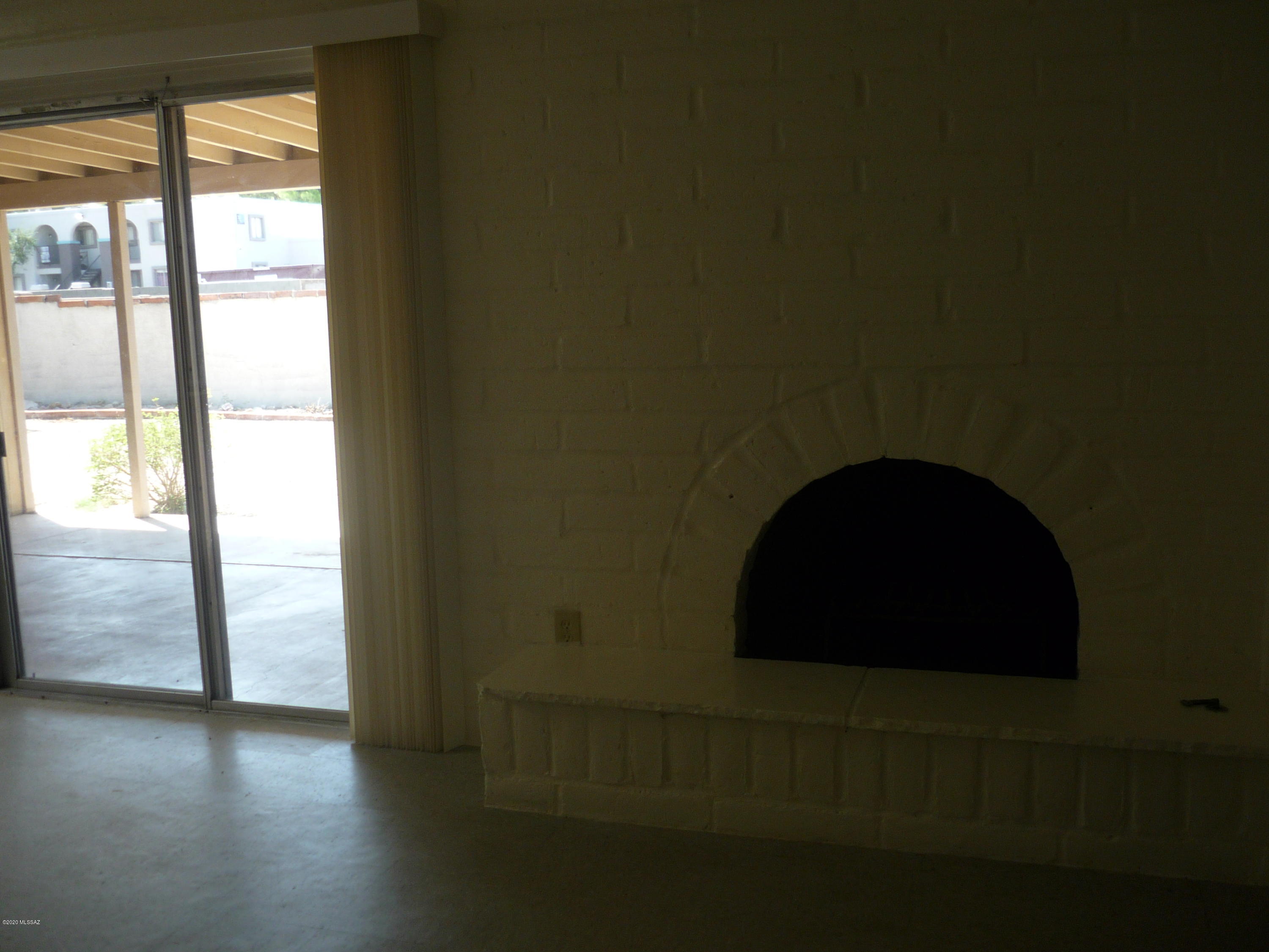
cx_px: 634
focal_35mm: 33
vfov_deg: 42.9
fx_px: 1210
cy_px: 476
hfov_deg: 55.4
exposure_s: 1/125
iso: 100
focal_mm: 5.5
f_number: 2.8
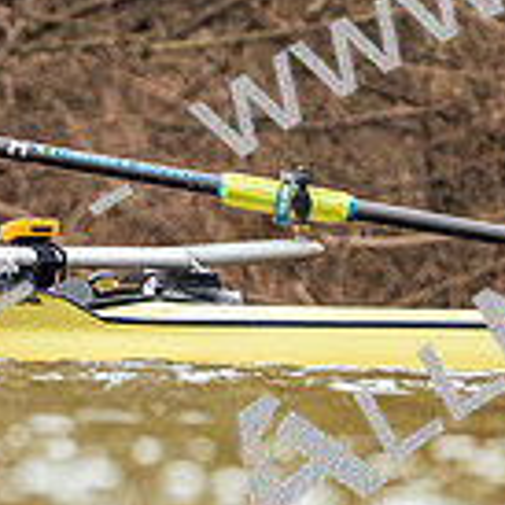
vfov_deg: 1.1
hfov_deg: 1.1
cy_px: 219
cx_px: -77
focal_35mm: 1584
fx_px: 26144
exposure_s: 1/2000
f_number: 6.3
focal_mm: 441
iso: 2500
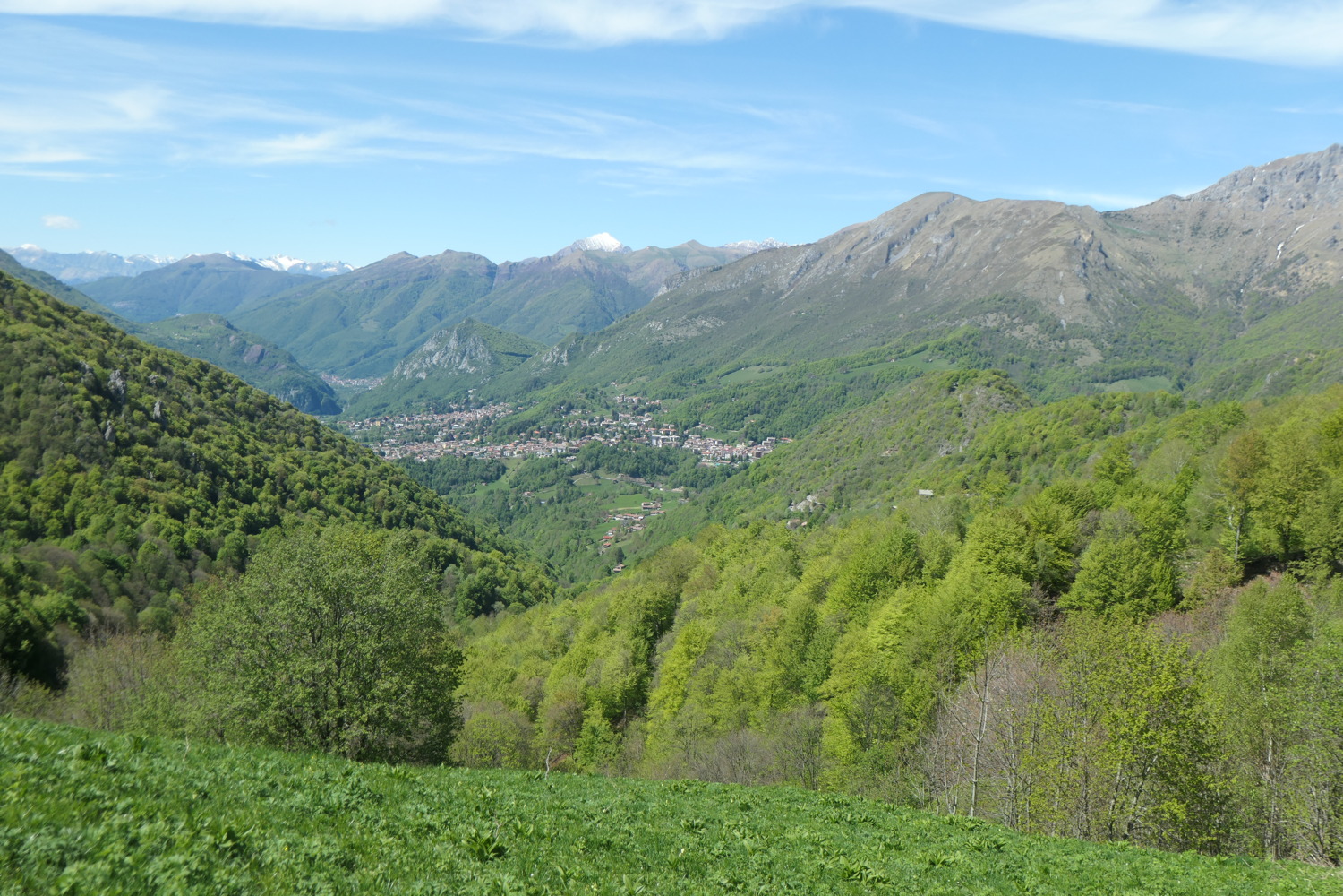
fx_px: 1231
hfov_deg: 57.2
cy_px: 448
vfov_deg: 40.0
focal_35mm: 33
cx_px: 672
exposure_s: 1/1000
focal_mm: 12
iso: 200
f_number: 4.5
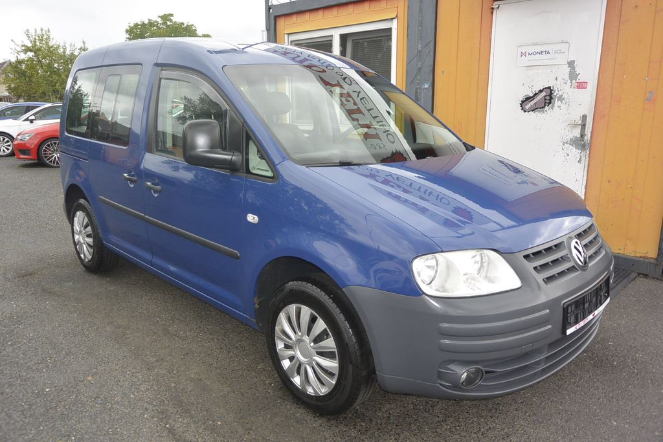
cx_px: 332
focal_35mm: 27
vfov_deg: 47.9
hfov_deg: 67.4
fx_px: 497
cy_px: 221
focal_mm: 10
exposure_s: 1/250
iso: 180
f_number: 3.5
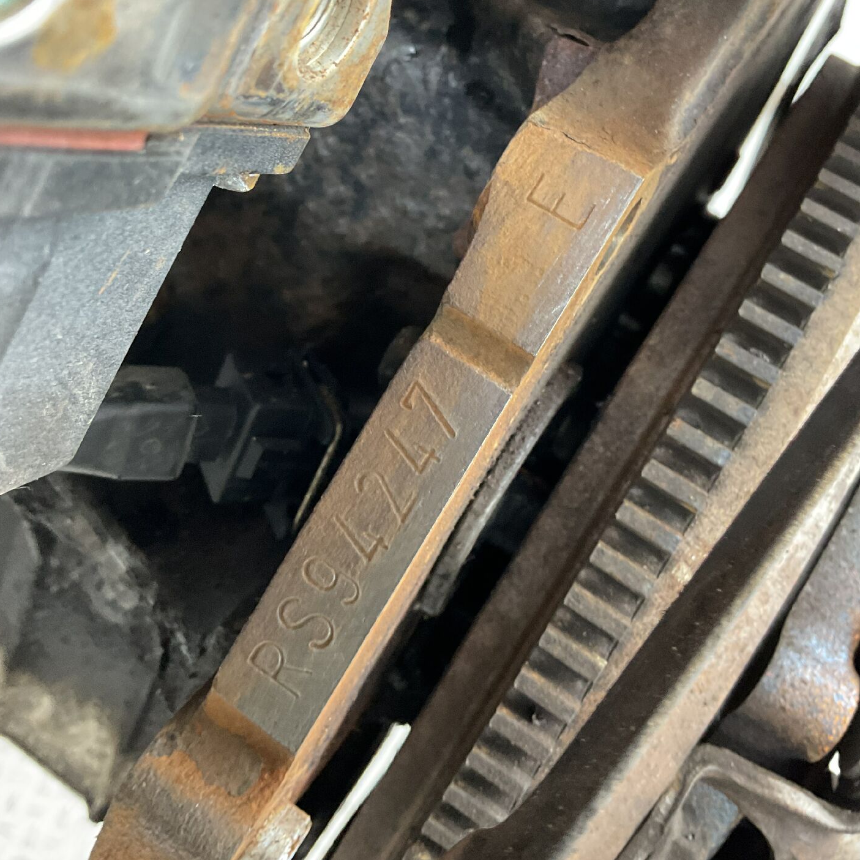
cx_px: 424
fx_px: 984
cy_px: 313
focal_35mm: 35
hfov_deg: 47.2
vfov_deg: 46.7
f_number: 1.8
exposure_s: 1/33
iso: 200
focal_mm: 3
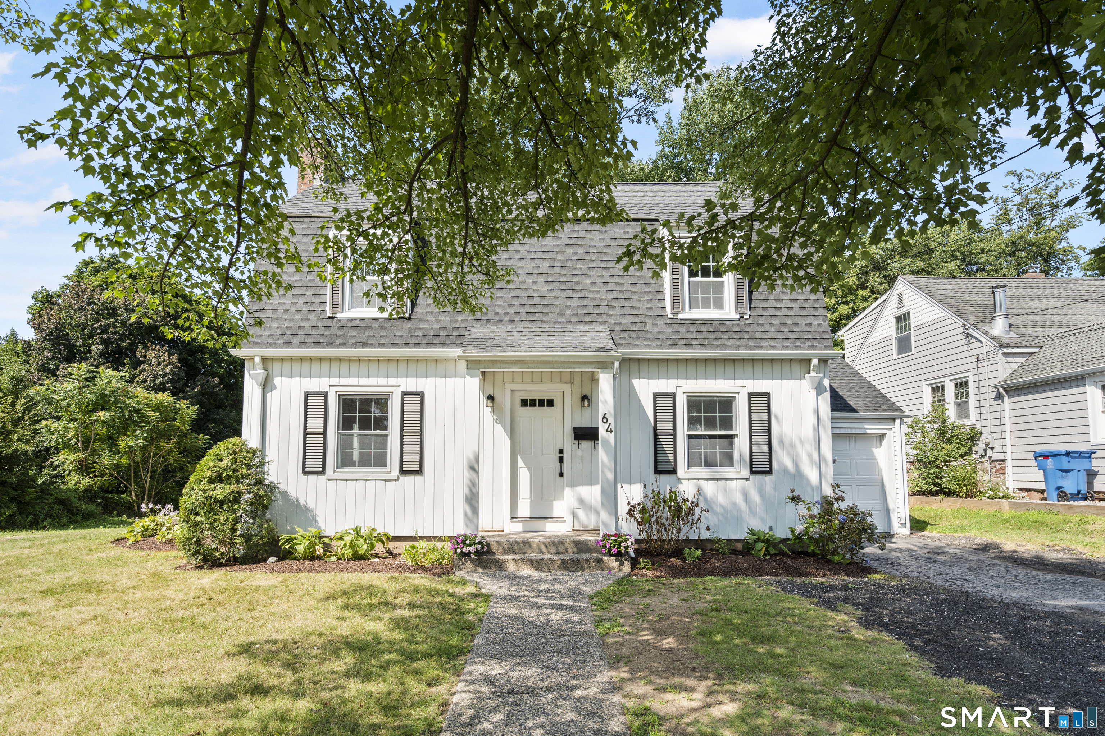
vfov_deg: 67.4
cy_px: 368
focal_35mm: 18
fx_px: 552
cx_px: 552
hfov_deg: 90.0
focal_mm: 18
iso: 200
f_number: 9
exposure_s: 1/40
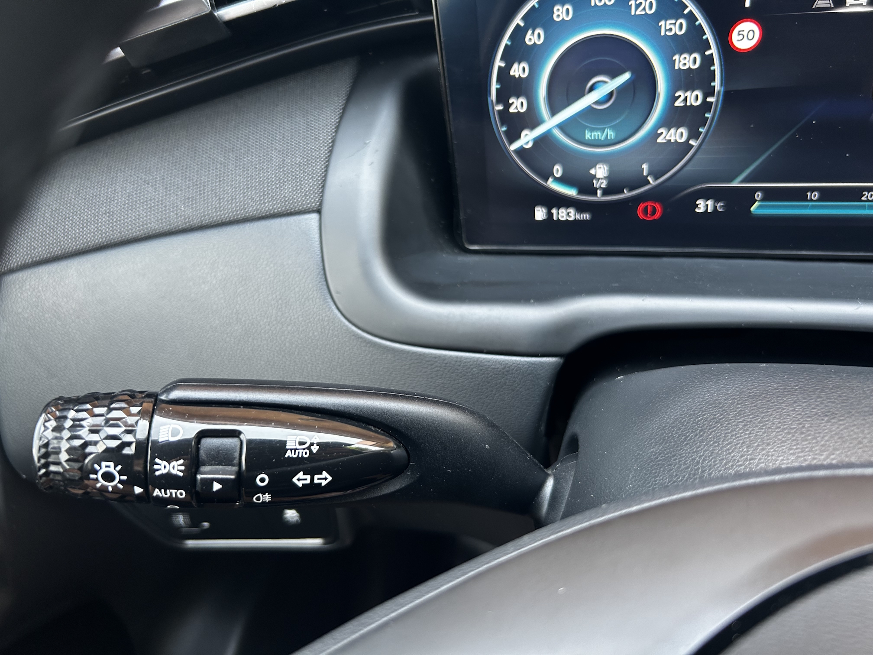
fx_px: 656
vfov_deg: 53.1
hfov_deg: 67.3
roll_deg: +13.4
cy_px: 328
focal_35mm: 26
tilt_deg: -42.9
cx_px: 436
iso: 80
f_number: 1.5
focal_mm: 5.7
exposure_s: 1/121
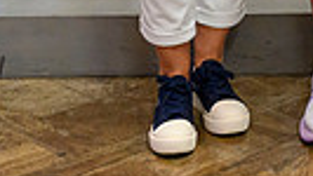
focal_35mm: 214
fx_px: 1777
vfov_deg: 5.3
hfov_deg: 9.9
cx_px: 412
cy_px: -366
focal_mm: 38
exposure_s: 1/250
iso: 4000
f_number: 3.5
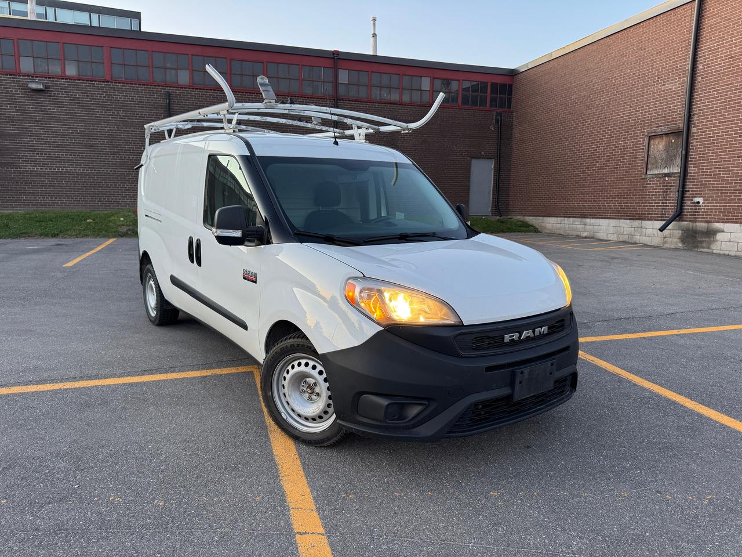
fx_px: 514
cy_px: 278
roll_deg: -0.3
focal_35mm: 24
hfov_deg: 71.6
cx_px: 371
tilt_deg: -7.9
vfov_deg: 56.8
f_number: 1.78
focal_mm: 6.76
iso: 125
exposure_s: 1/50
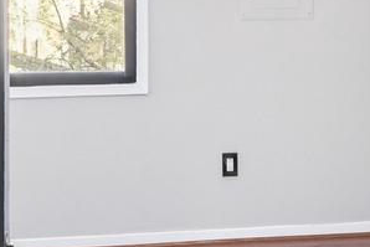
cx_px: 483
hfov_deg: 17.4
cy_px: 25
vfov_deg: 12.4
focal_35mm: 110
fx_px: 1131
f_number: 8
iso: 400
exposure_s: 1/2
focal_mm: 16
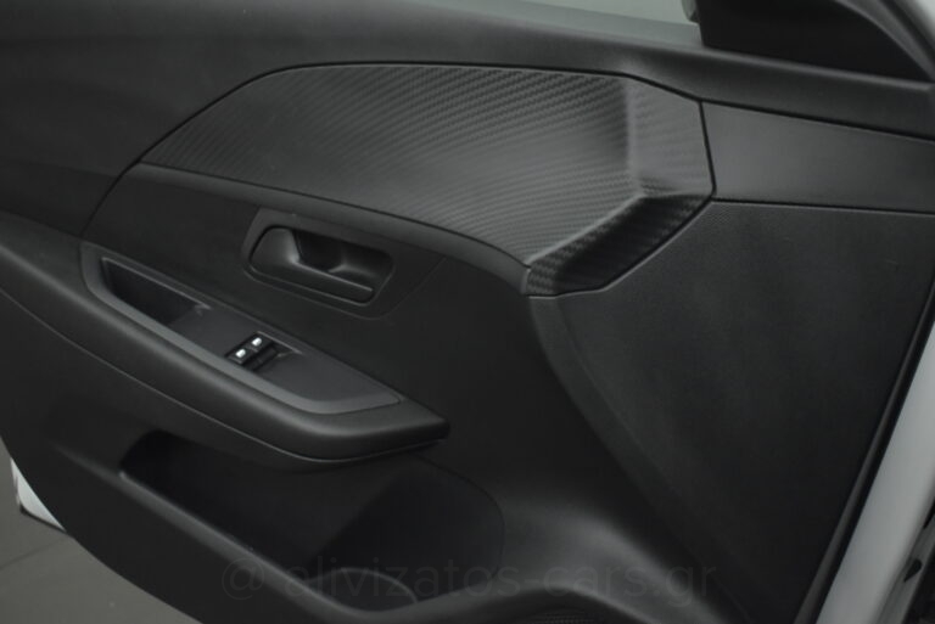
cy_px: 312
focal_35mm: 40
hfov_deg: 47.9
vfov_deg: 33.1
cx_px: 468
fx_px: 1052
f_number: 4
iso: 1600
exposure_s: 1/125
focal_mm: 27
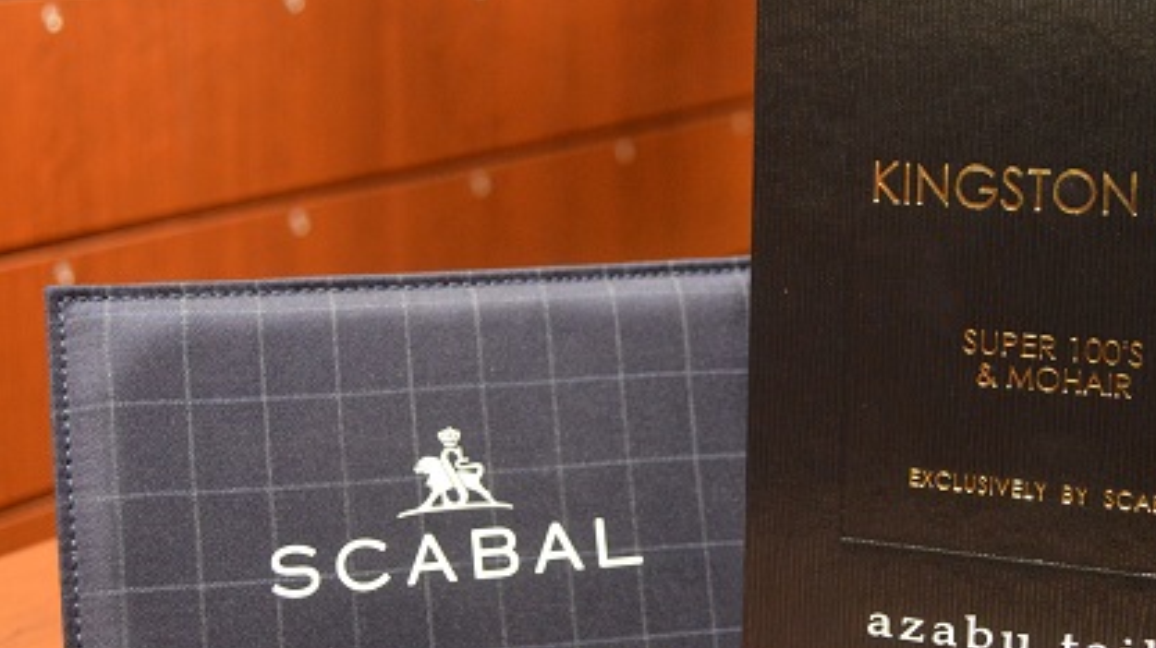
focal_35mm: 69
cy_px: 249
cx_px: 646
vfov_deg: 17.5
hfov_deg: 30.6
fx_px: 2107
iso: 1600
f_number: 4.5
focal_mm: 29
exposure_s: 1/50
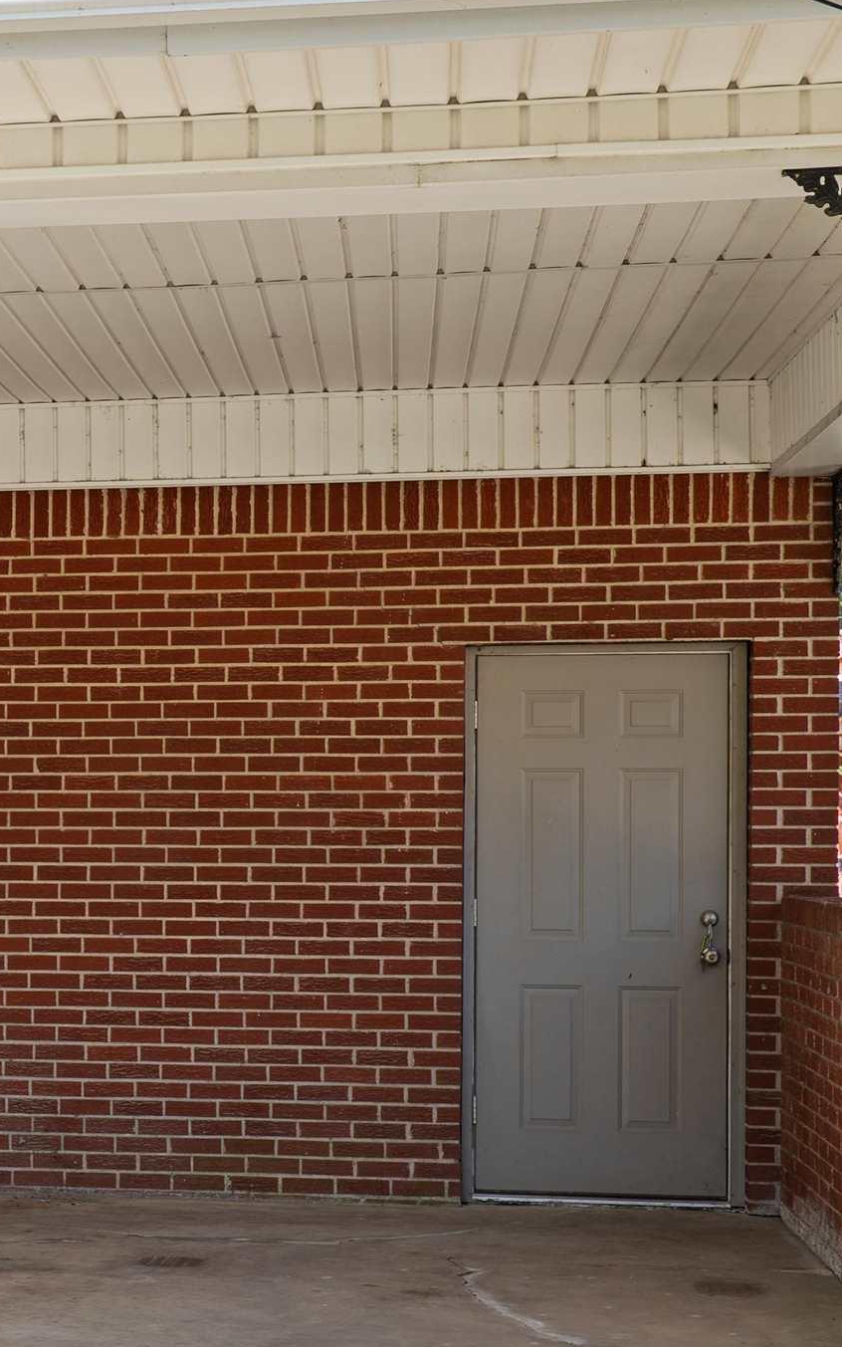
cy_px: 831
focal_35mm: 81
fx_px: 2973
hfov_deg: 15.4
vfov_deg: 25.5
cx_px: -238
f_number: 9
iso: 100
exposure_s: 1/40
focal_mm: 35
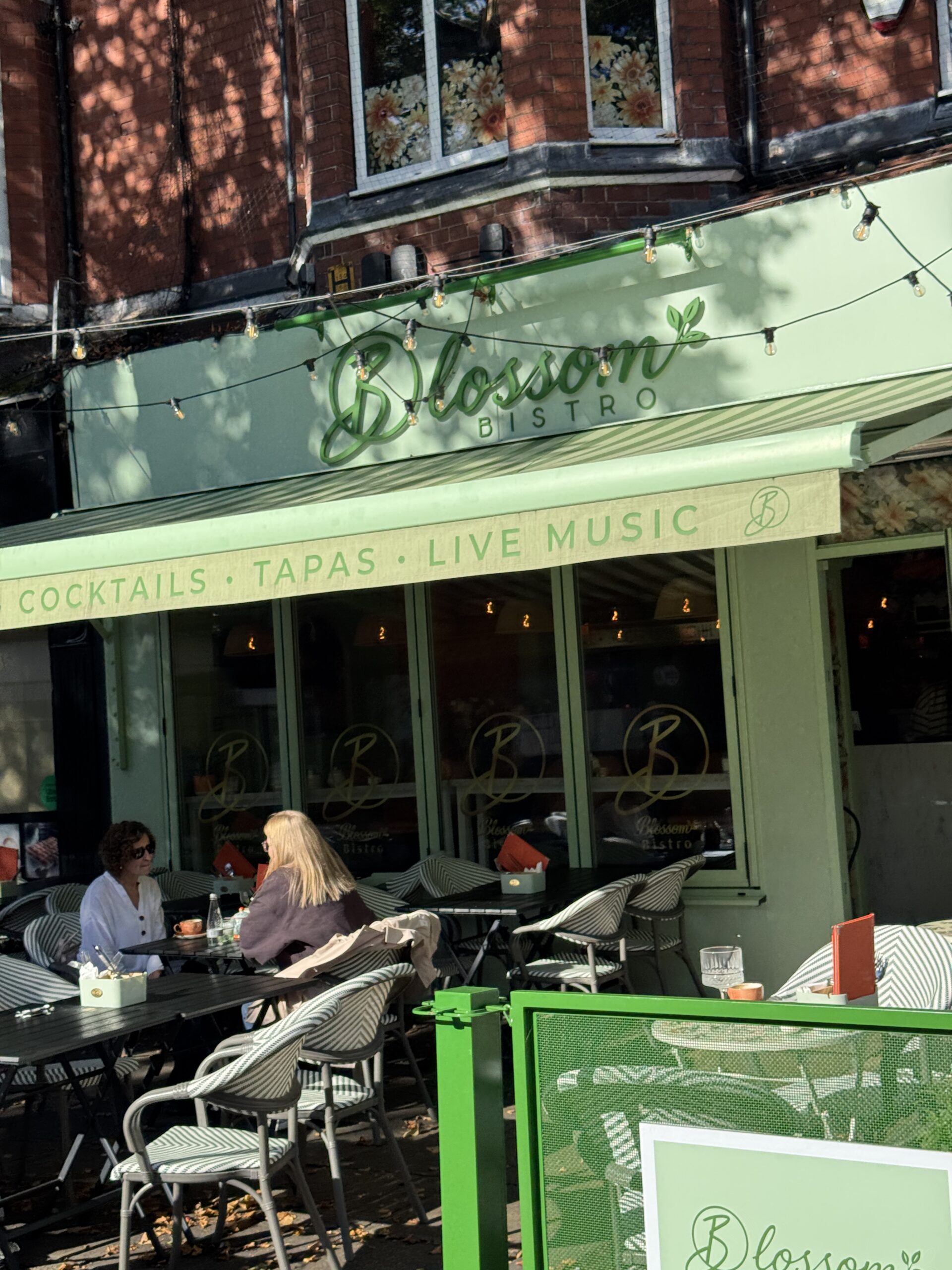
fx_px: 1760
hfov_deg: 30.3
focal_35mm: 48
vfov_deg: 39.7
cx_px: 476
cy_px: 635
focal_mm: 6.76
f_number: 1.78
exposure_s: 1/2833
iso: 64
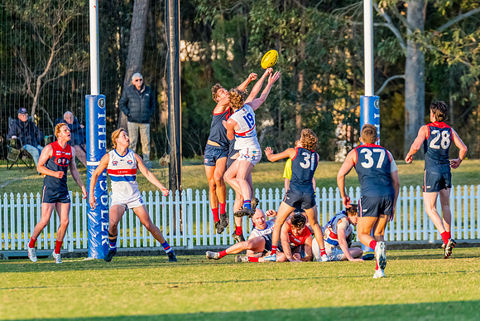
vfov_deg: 2.6
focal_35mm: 528
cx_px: 241
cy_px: 119
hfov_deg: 3.9
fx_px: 7036
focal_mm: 360
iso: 1100
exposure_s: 1/1600
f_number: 4
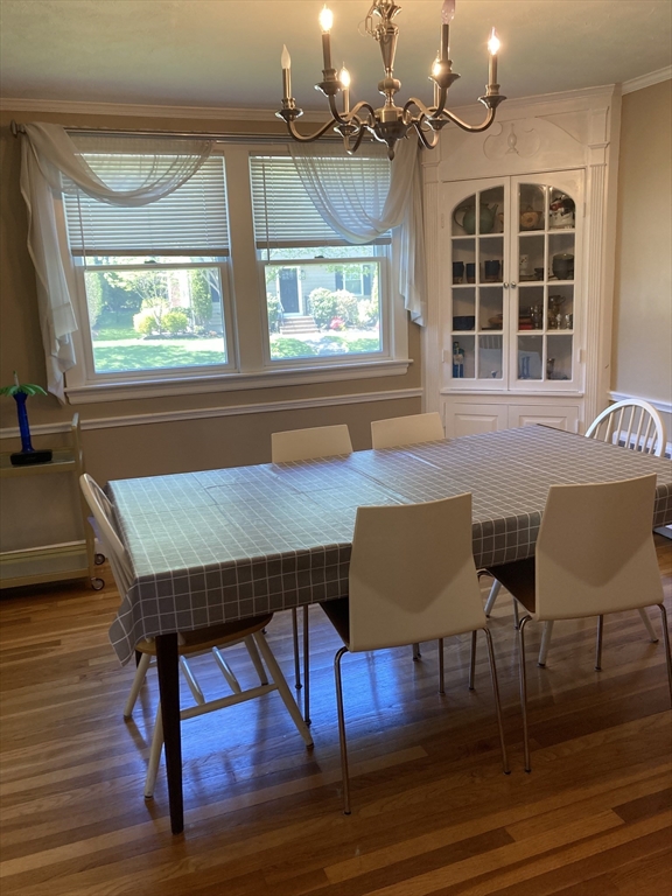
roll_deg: +3.0
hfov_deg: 49.7
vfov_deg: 63.4
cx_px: 336
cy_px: 448
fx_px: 725
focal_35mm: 28
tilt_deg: -12.3
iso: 100
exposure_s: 1/60
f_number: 1.8
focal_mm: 3.99
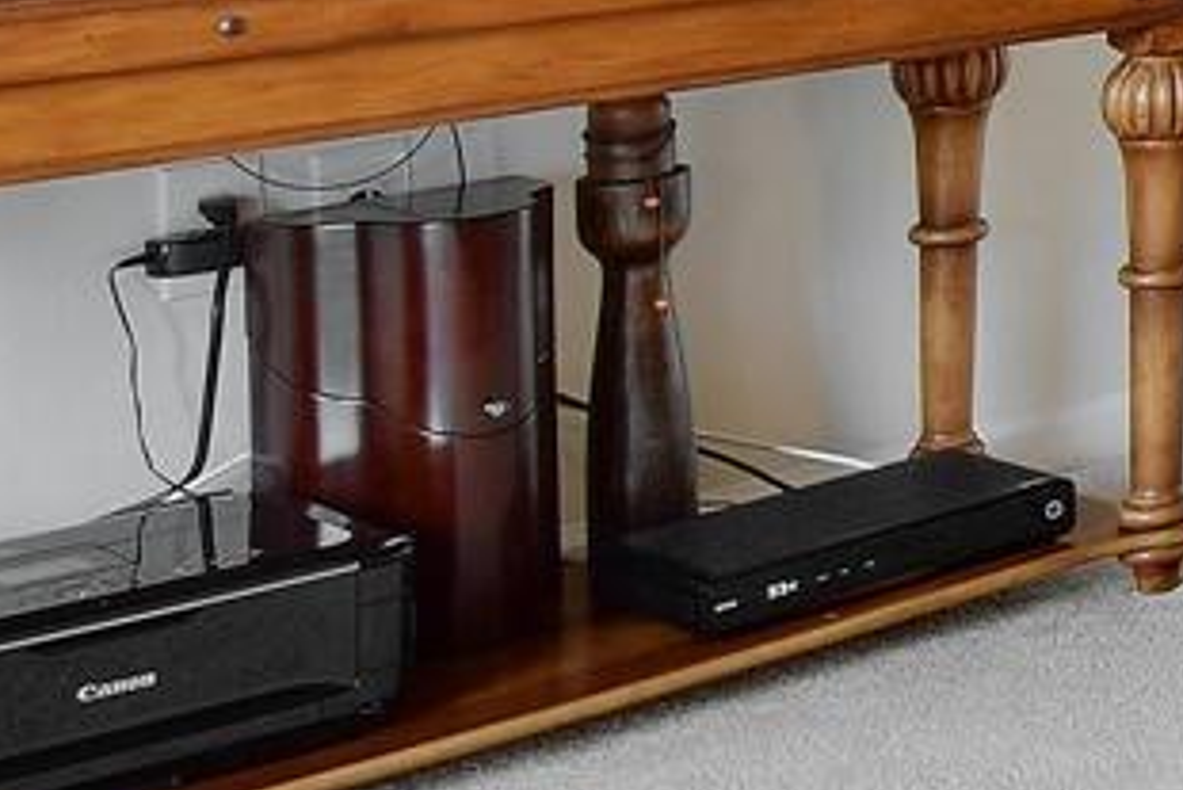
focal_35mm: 87
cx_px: 2690
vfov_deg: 14.3
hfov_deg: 15.5
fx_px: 2860
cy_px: -523
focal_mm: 10
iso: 100
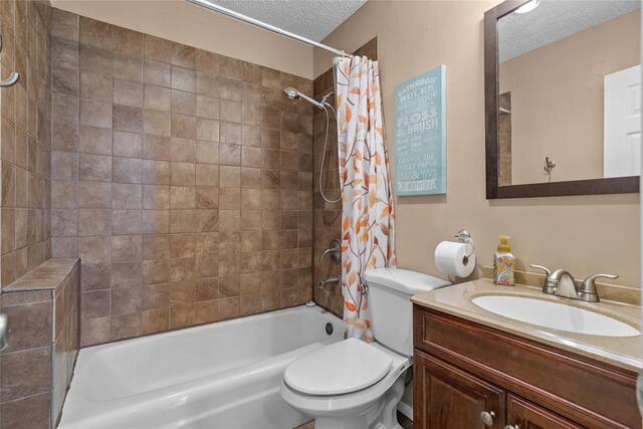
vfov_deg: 73.8
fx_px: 286
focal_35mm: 16
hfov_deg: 96.7
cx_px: 322
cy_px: 214
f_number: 8
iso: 640
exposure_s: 2
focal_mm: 16
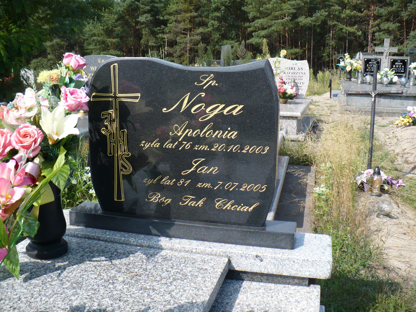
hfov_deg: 50.1
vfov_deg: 38.7
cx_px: 208
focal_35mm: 37
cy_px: 156
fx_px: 445
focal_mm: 6.1
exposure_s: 1/800
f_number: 2.8
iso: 100
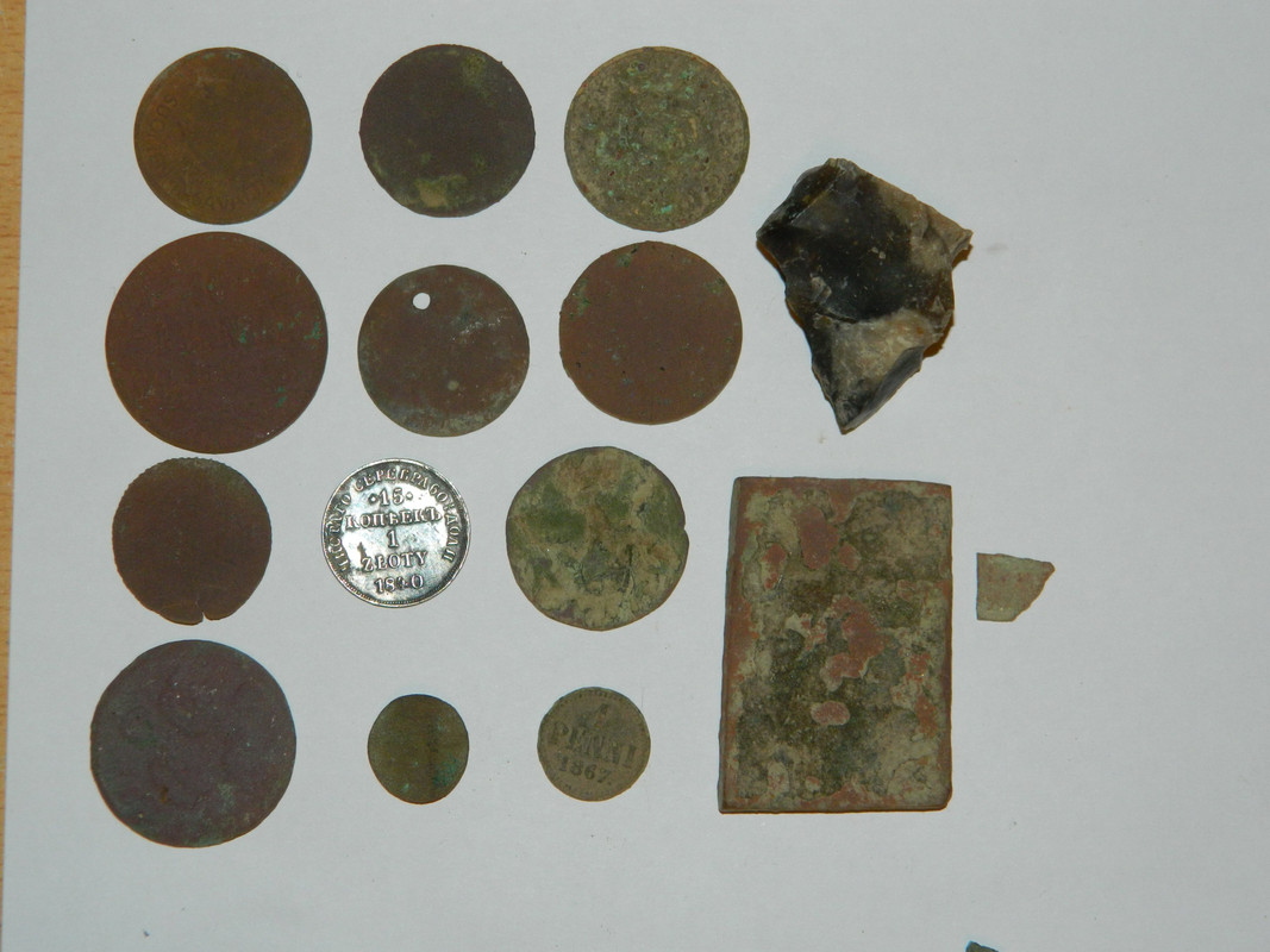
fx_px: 3081
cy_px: 476
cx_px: 635
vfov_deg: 17.6
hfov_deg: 23.3
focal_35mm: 84
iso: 200
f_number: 4.2
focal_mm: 15.1
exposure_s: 1/50
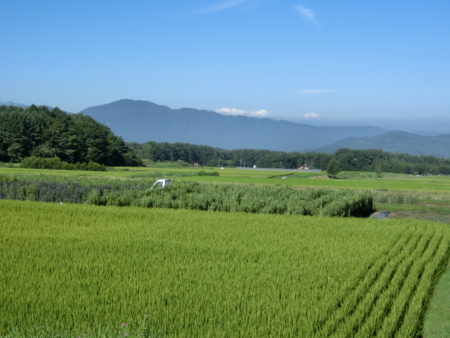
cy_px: 169
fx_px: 819
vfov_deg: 23.3
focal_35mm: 63
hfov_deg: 30.7
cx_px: 225
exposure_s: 1/800
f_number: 4.6
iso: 80
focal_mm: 11.17
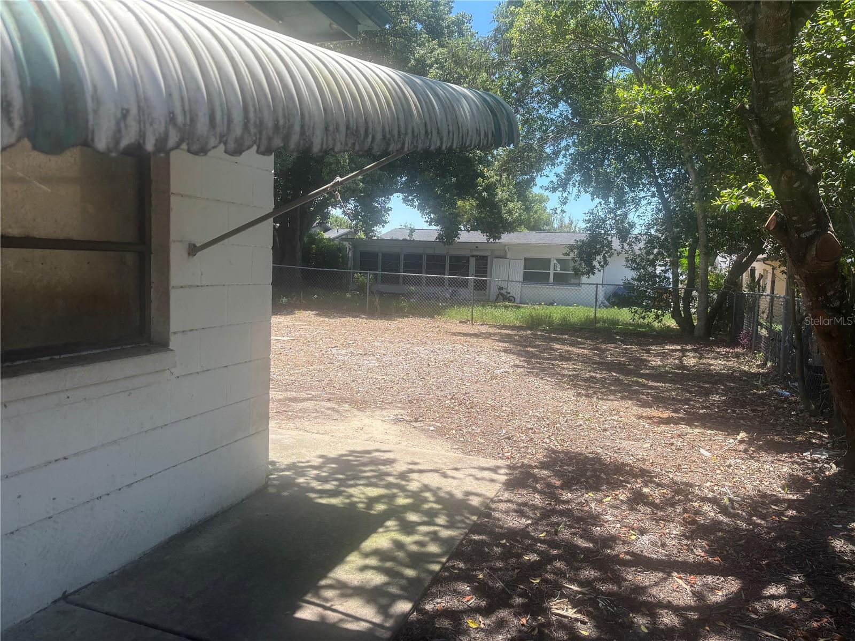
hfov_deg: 67.3
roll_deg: -2.0
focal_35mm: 26
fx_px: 642
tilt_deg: -5.8
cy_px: 320
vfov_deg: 53.1
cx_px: 428
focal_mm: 5.96
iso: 50
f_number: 1.6
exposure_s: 1/1263
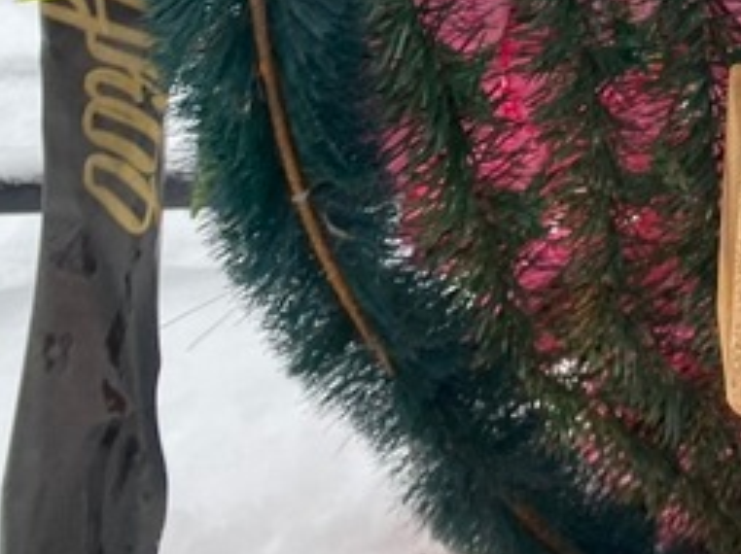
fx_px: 1754
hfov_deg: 20.8
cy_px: -286
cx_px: 1062
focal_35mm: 82
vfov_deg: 16.3
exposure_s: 1/121
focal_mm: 4.25
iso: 50
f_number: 1.8
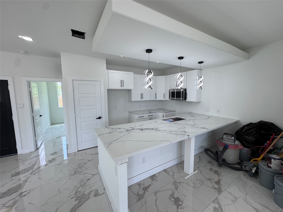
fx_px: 114
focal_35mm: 14
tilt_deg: -5.9
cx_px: 142
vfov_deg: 85.7
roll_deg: +0.7
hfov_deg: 102.1
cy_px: 106
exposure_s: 1/120
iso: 80
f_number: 2.2
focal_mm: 2.22
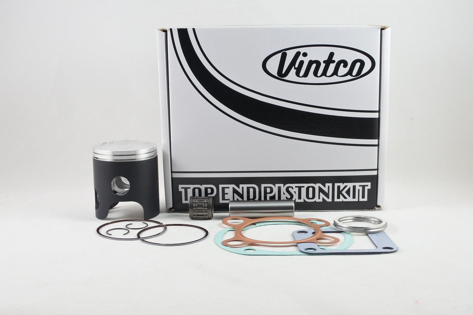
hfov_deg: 53.1
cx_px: 236
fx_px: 473
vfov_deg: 36.9
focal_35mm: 36
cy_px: 158
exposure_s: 1/125
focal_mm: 13.4
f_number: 4
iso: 500
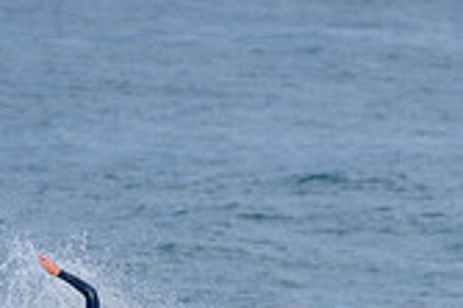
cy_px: 462
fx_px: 27367
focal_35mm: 2130
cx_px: 274
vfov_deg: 0.6
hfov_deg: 1.0
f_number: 5.6
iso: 200
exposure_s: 1/1250
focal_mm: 500
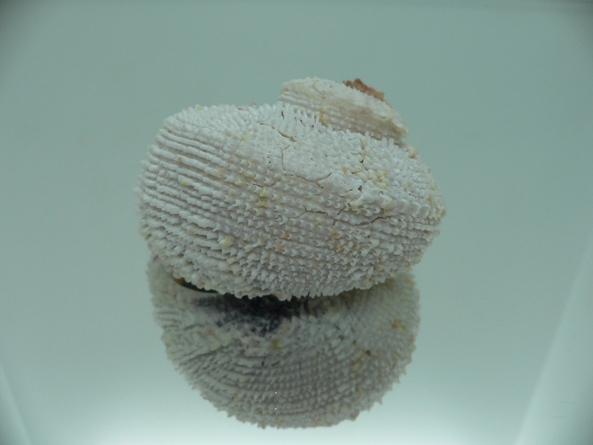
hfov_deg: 52.6
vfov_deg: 40.7
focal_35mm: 35
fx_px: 600
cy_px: 222
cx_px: 296
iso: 80
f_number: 2.8
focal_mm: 4.6
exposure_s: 1/60
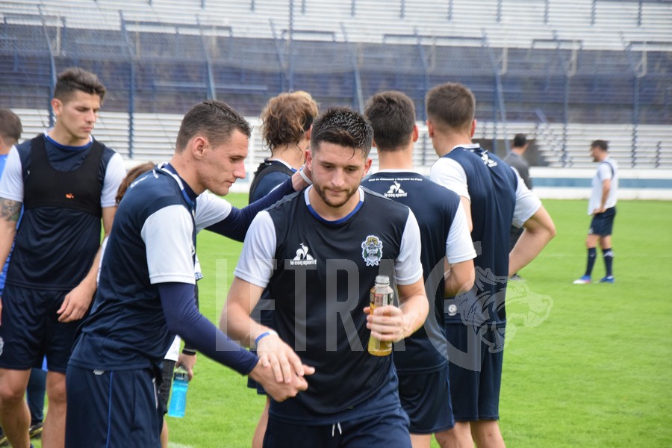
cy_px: 224
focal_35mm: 147
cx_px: 336
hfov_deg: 14.0
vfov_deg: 9.3
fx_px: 2744
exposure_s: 1/1600
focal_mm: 98
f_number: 6.3
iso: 2000
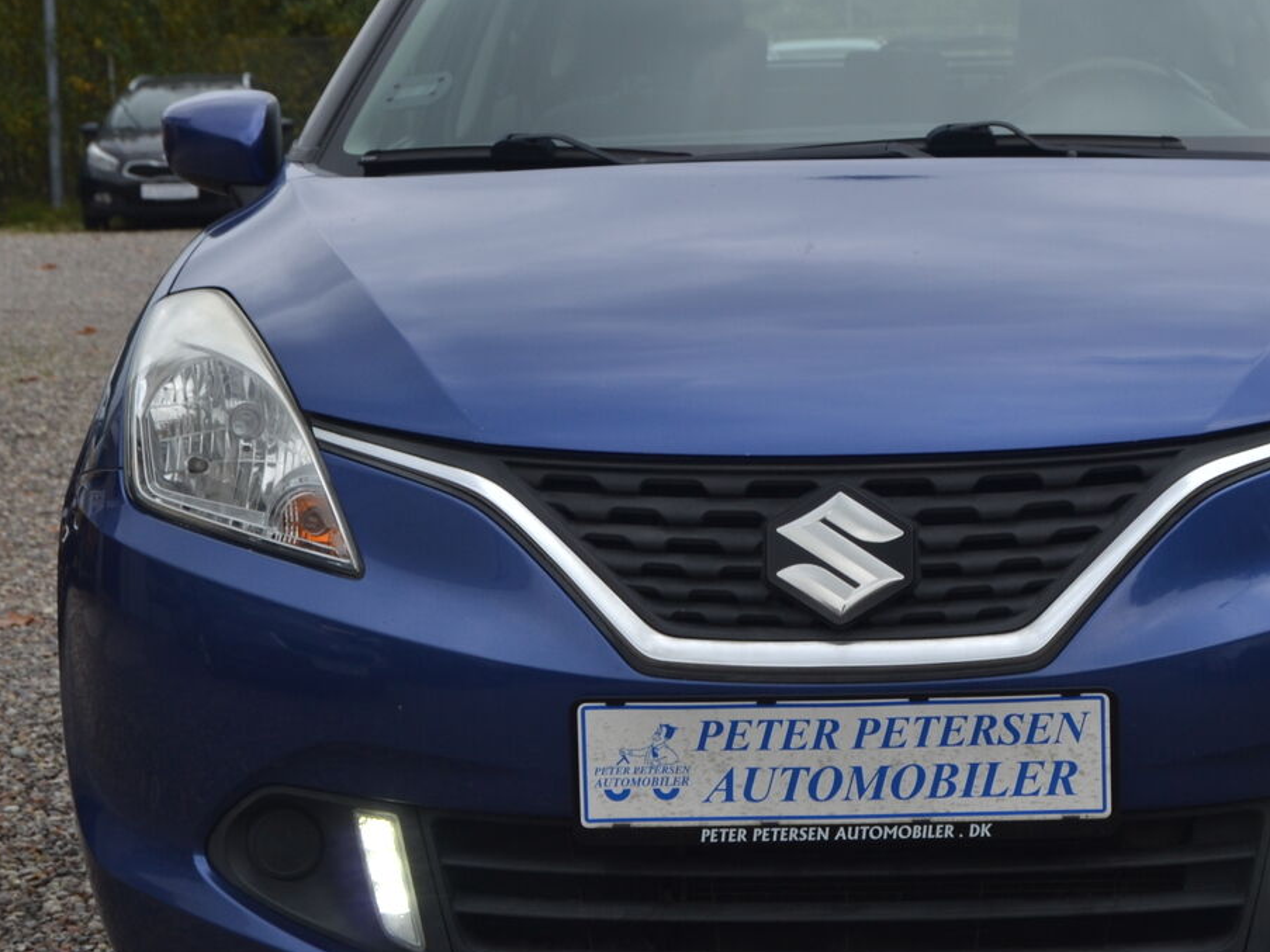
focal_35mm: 92
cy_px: 398
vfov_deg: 16.1
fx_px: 3375
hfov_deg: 21.2
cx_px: 844
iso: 100
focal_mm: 30
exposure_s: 1/160
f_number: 6.3
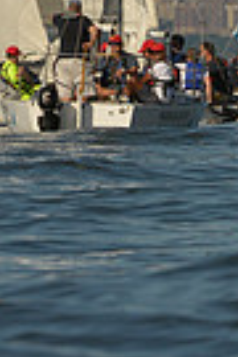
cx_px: 149
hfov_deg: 1.0
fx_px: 14031
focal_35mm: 1415
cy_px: -267
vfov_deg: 1.5
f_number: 10
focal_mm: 330
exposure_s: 1/1000
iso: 200
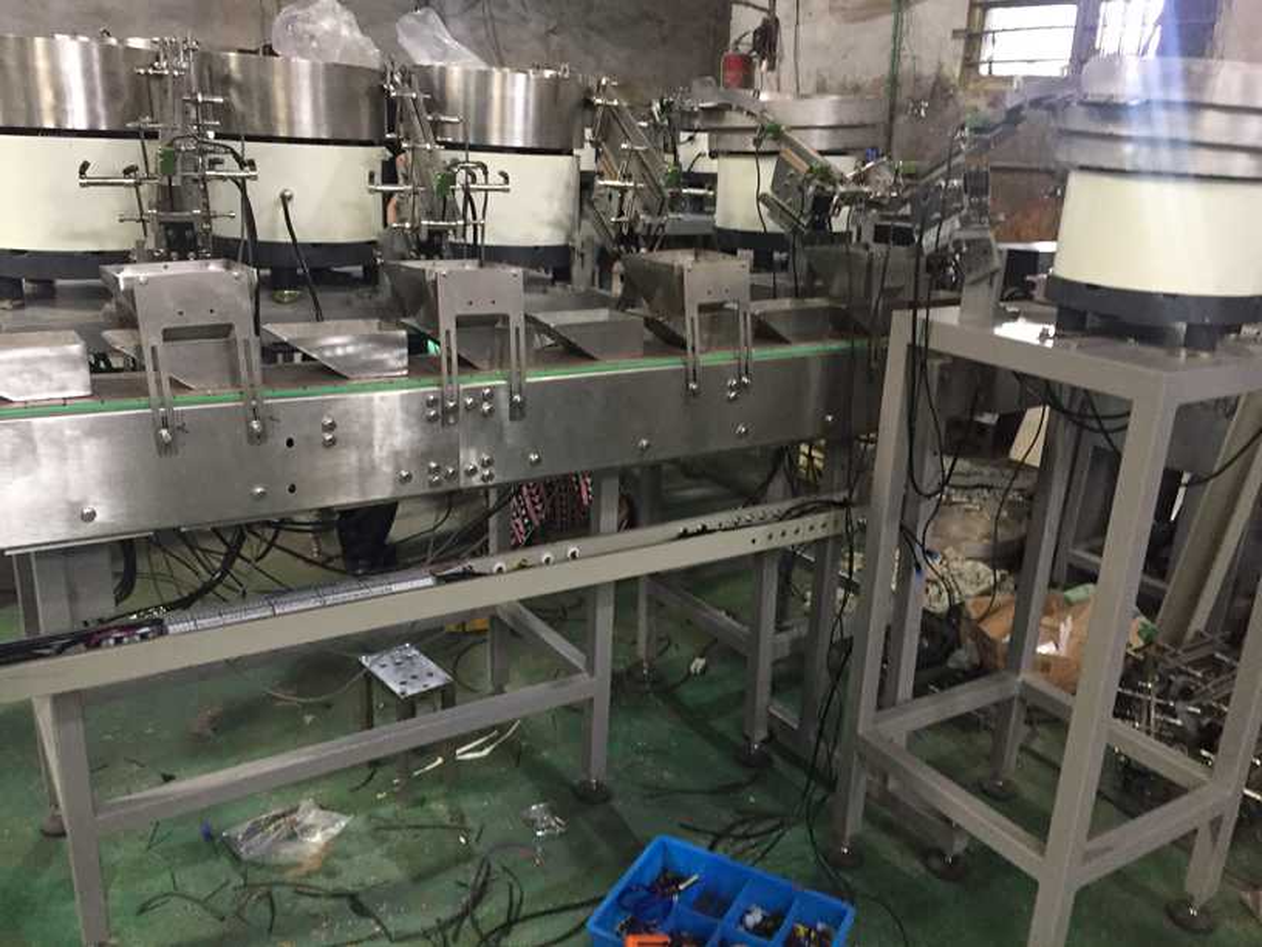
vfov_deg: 48.2
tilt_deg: -16.3
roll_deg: -3.9
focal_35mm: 29
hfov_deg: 61.7
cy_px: 474
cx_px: 631
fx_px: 1057
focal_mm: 4.15
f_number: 2.2
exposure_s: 1/20
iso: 250
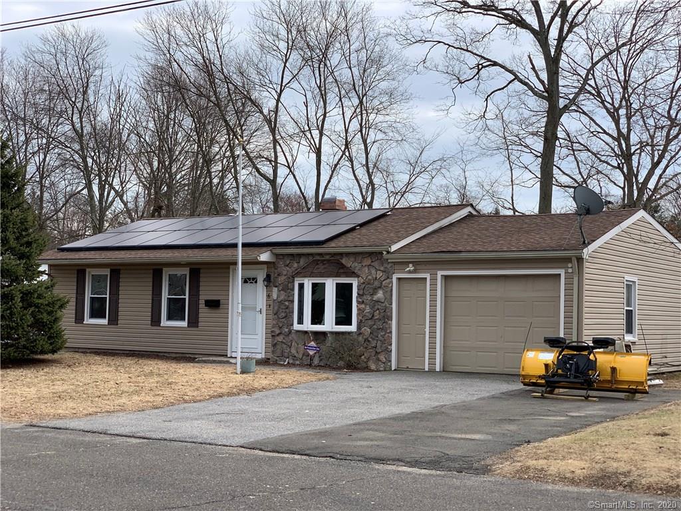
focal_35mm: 52
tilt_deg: +4.4
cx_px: 340
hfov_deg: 36.8
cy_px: 256
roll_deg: -0.4
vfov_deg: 28.0
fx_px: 1023
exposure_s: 1/749
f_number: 2.4
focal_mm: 6
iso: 16
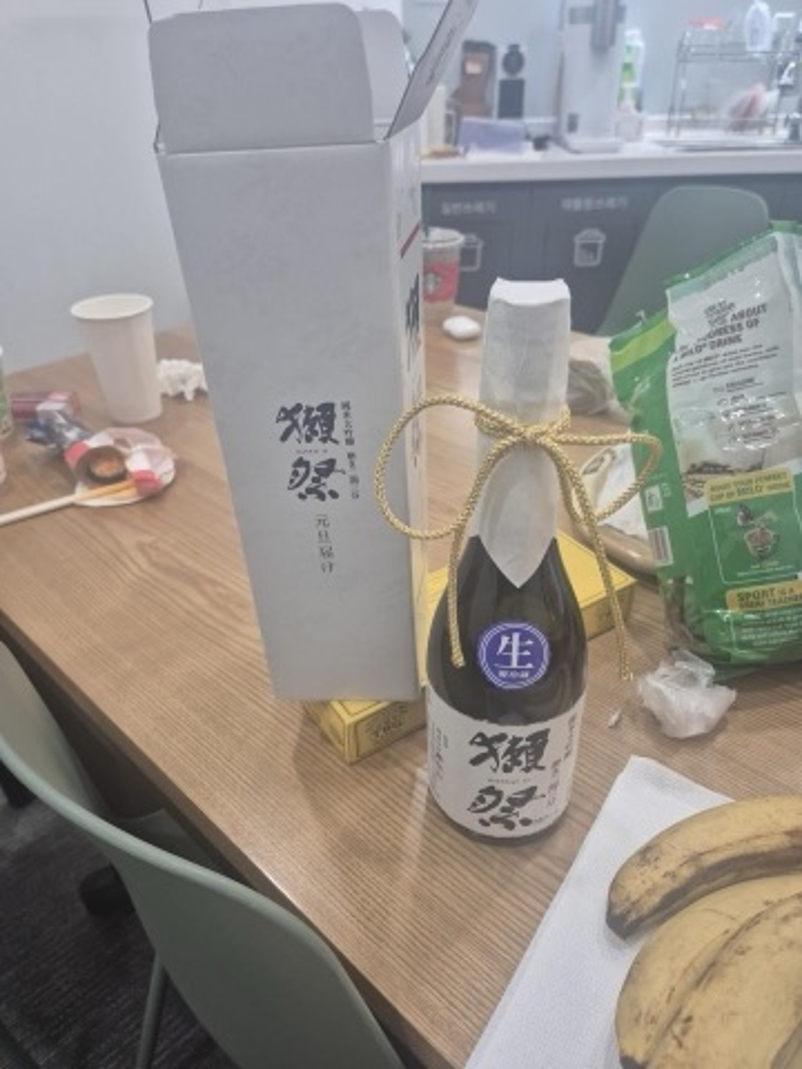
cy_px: 534
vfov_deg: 73.9
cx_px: 401
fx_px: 710
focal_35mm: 23
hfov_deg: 58.9
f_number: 1.8
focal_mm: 5.4
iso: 200
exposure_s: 1/120
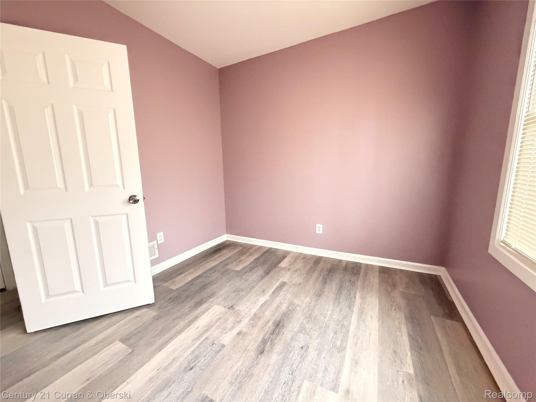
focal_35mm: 14
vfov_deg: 85.7
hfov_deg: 102.1
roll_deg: +1.0
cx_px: 268
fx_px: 217
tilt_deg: -9.0
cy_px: 201
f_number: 2.2
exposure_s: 1/60
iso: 1250
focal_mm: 2.22
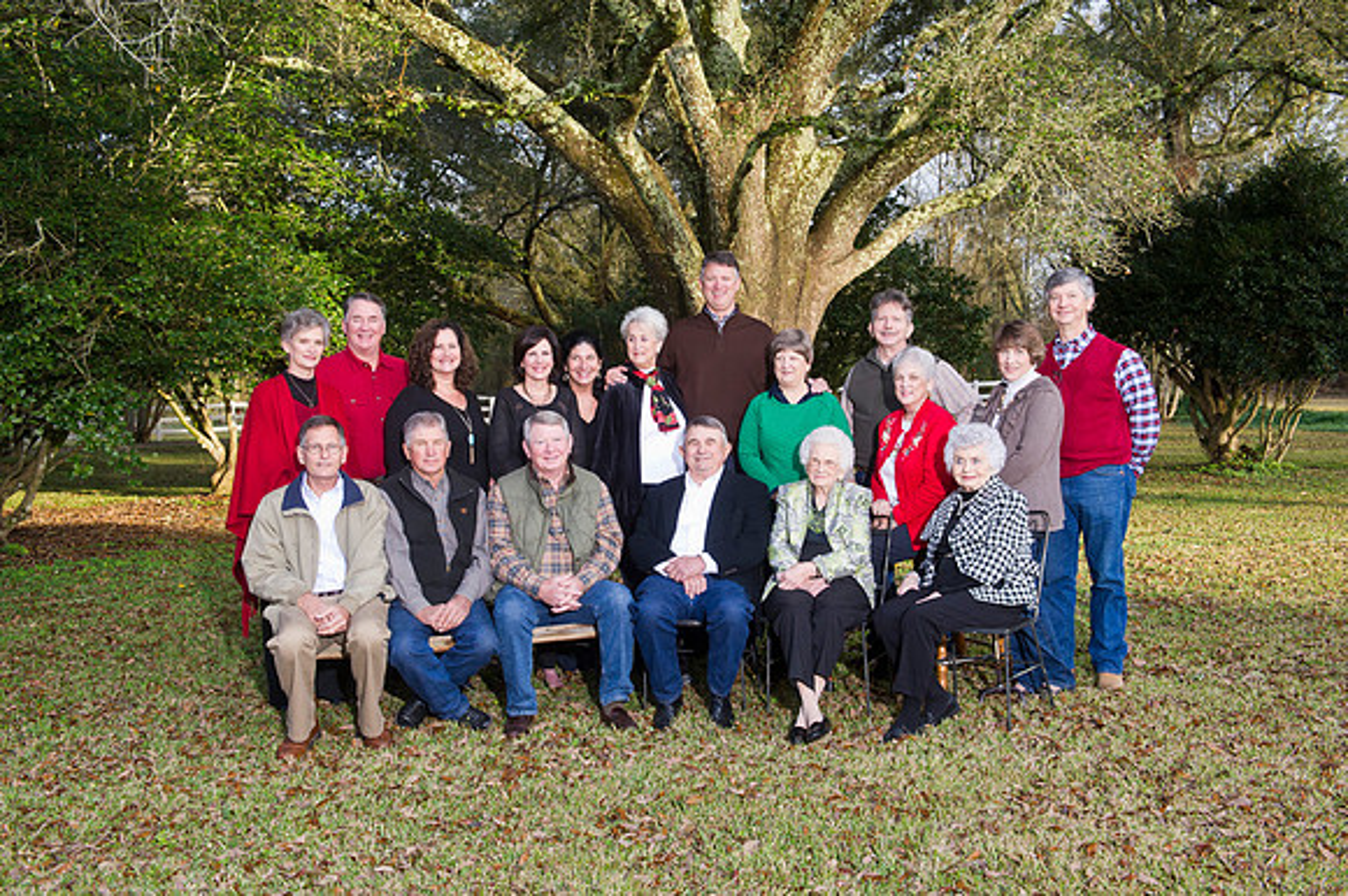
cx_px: 674
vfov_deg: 35.0
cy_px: 448
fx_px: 1422
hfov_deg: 50.7
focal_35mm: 38
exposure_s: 1/200
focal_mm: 38
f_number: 8
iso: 1000
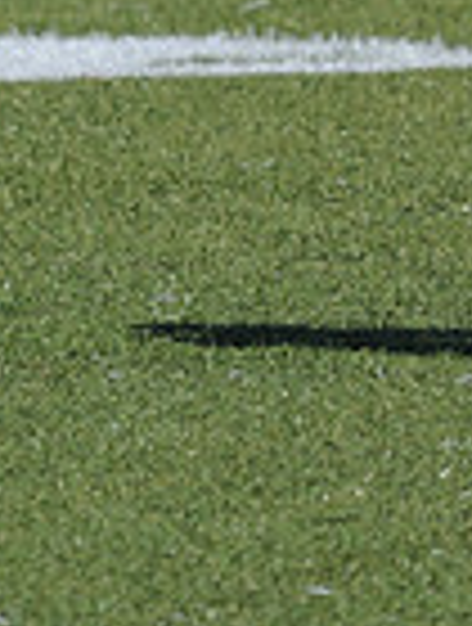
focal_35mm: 1798
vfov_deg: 1.1
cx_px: 834
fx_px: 32539
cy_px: -658
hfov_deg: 0.8
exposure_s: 1/500
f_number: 10
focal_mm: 300
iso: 200
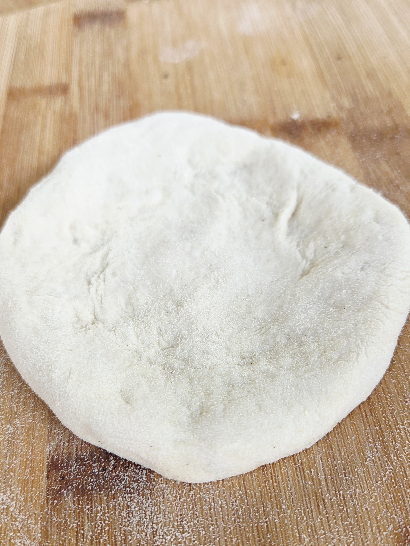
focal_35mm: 23
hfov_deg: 58.9
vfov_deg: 73.9
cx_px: 205
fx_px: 363
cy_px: 273
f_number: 1.8
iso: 32
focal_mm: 5.4
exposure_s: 1/182
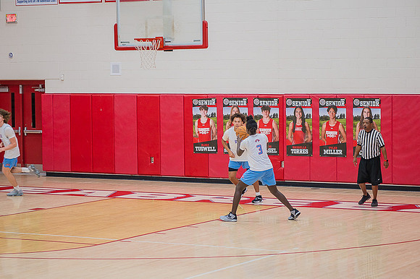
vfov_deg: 11.9
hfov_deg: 17.8
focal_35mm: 115
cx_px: 210
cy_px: 140
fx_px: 1343
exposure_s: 1/250
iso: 1000
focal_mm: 102
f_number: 4.8
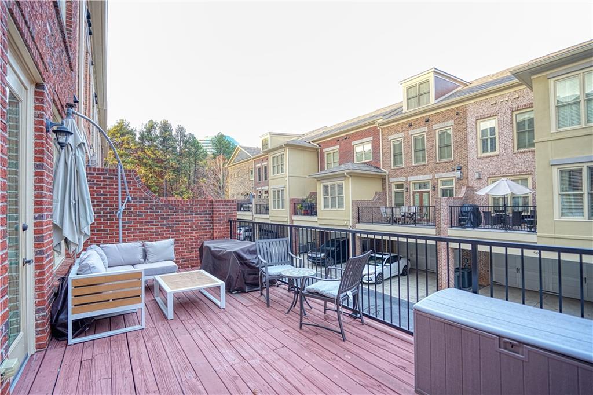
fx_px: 263
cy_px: 198
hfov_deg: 96.8
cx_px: 296
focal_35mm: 16
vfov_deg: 73.7
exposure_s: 1/10
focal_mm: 16
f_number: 4
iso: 100
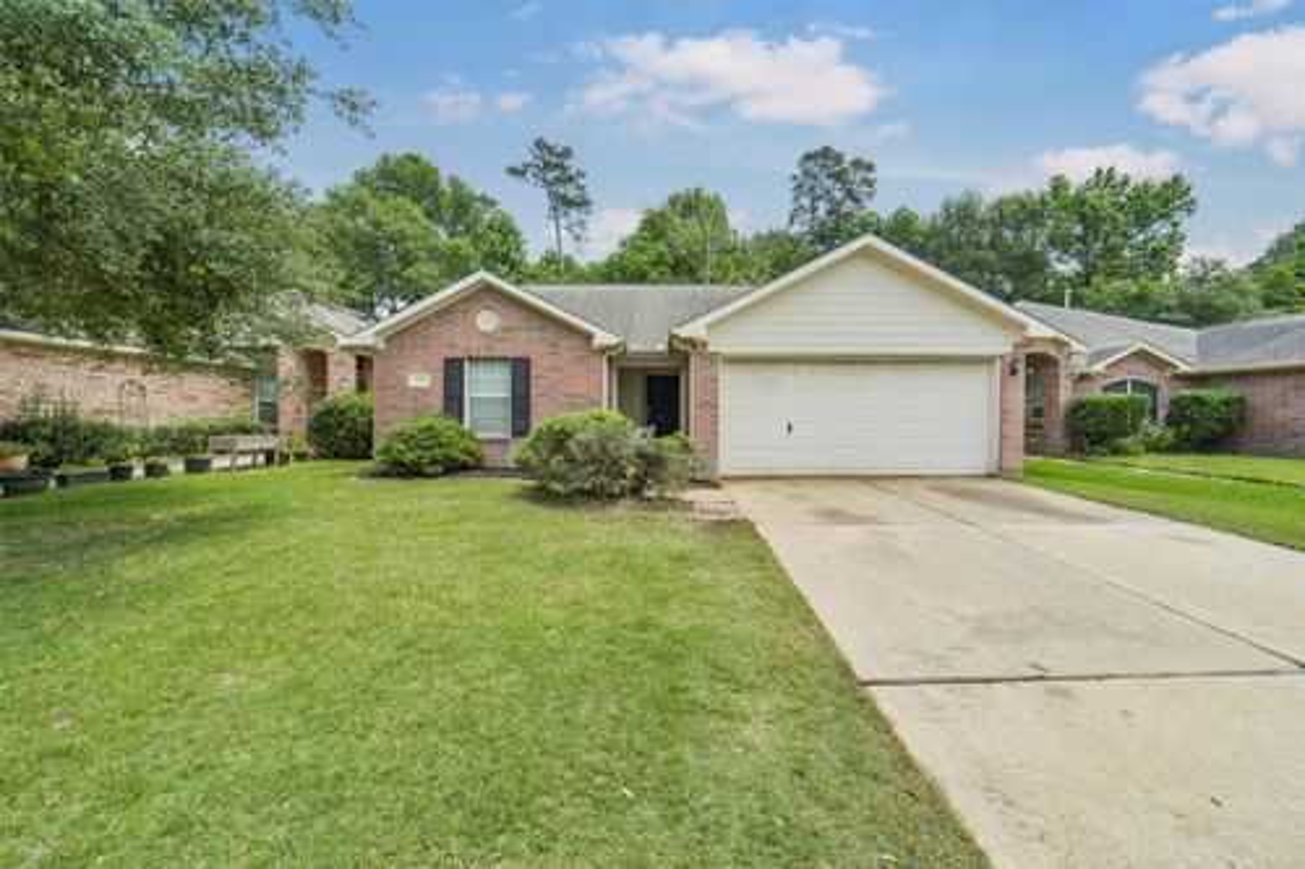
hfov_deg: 104.3
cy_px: 434
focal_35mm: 14
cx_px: 652
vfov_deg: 81.2
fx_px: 507
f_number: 11
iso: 500
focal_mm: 14
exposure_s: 1/500
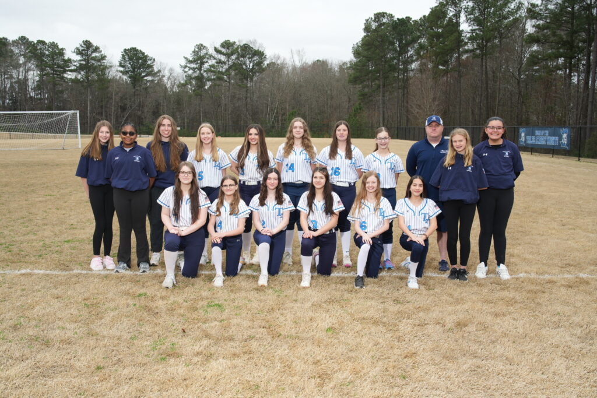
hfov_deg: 55.8
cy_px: 199
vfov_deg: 38.9
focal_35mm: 34
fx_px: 564
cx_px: 298
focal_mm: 34
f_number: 8
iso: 400
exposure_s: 1/125
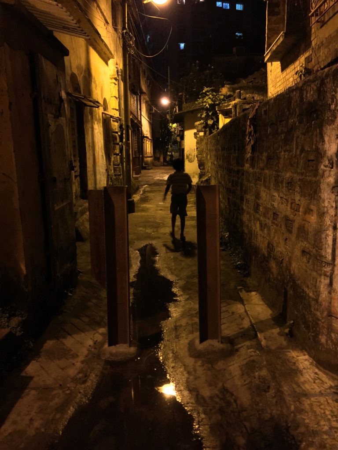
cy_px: 225
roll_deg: +1.2
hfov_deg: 48.2
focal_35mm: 29
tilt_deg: -9.2
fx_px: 378
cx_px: 169
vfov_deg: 61.7
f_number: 2.2
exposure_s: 1/20
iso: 250
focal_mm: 4.15
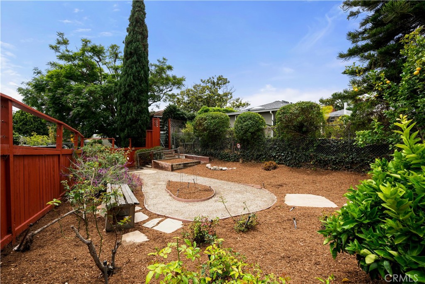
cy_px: 142
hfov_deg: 100.4
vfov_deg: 77.3
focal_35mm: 15
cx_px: 212
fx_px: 177
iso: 400
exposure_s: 1/950
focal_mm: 10
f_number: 6.4
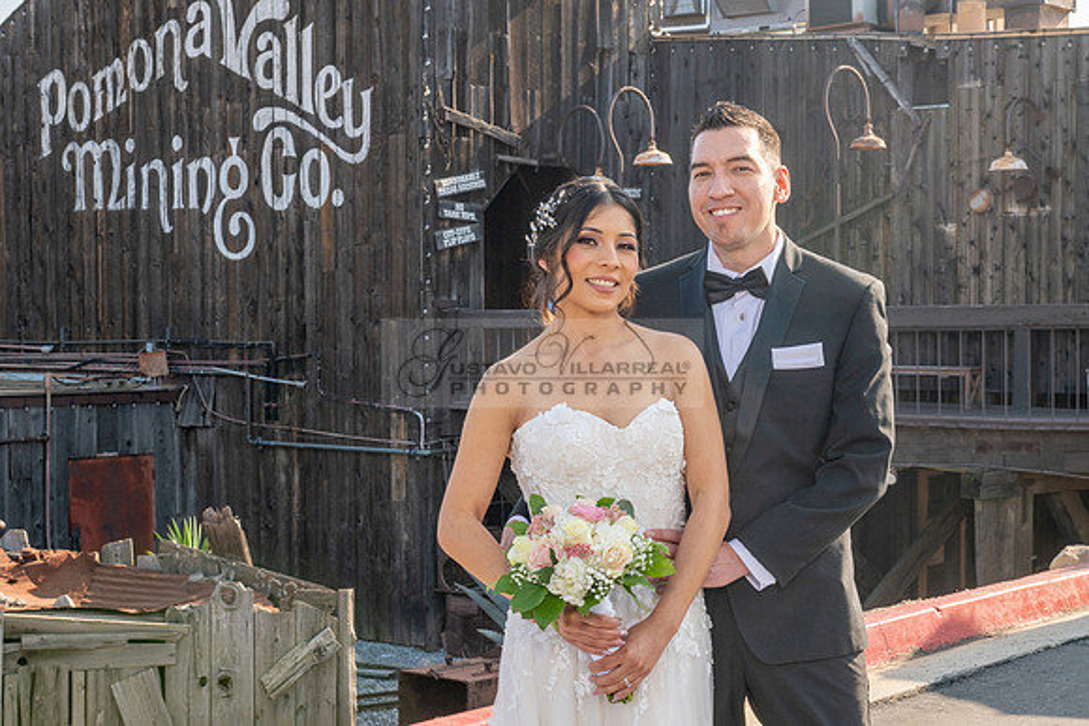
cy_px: 426
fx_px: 1986
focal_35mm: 66
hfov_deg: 30.6
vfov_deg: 20.7
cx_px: 638
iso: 200
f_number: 11
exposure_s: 1/160
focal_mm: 56
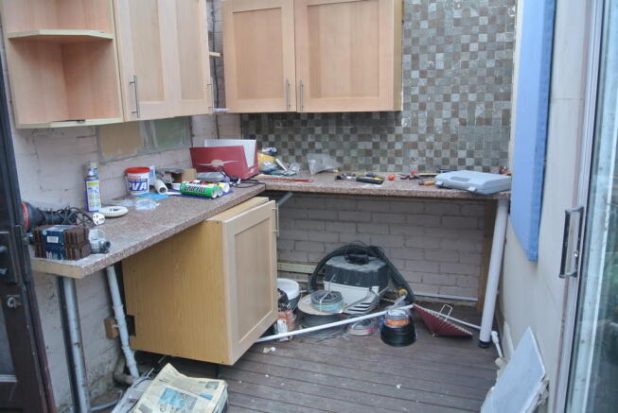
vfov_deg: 48.0
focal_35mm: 27
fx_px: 464
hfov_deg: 67.3
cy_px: 206
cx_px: 309
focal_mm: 10
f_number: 3.5
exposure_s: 1/80
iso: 400
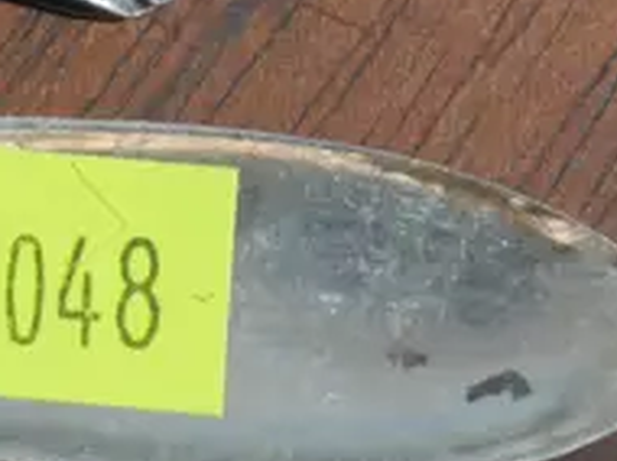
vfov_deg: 4.0
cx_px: -877
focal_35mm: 367
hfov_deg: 5.2
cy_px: 83
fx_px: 6533
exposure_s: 1/80
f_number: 5.4
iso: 1600
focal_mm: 34
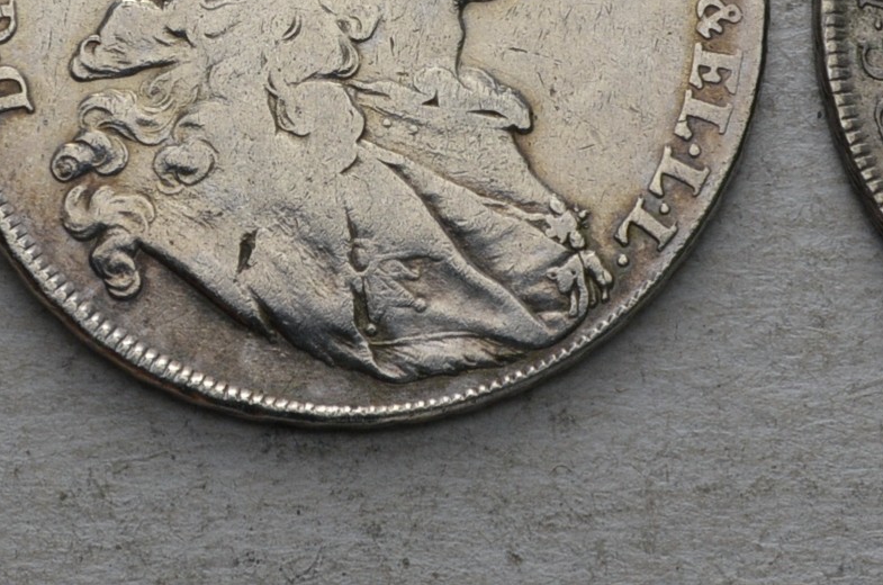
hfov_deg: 12.9
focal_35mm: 160
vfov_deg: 8.5
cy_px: 28
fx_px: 3916
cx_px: 341
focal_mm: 34
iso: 400
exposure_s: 1/200
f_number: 14
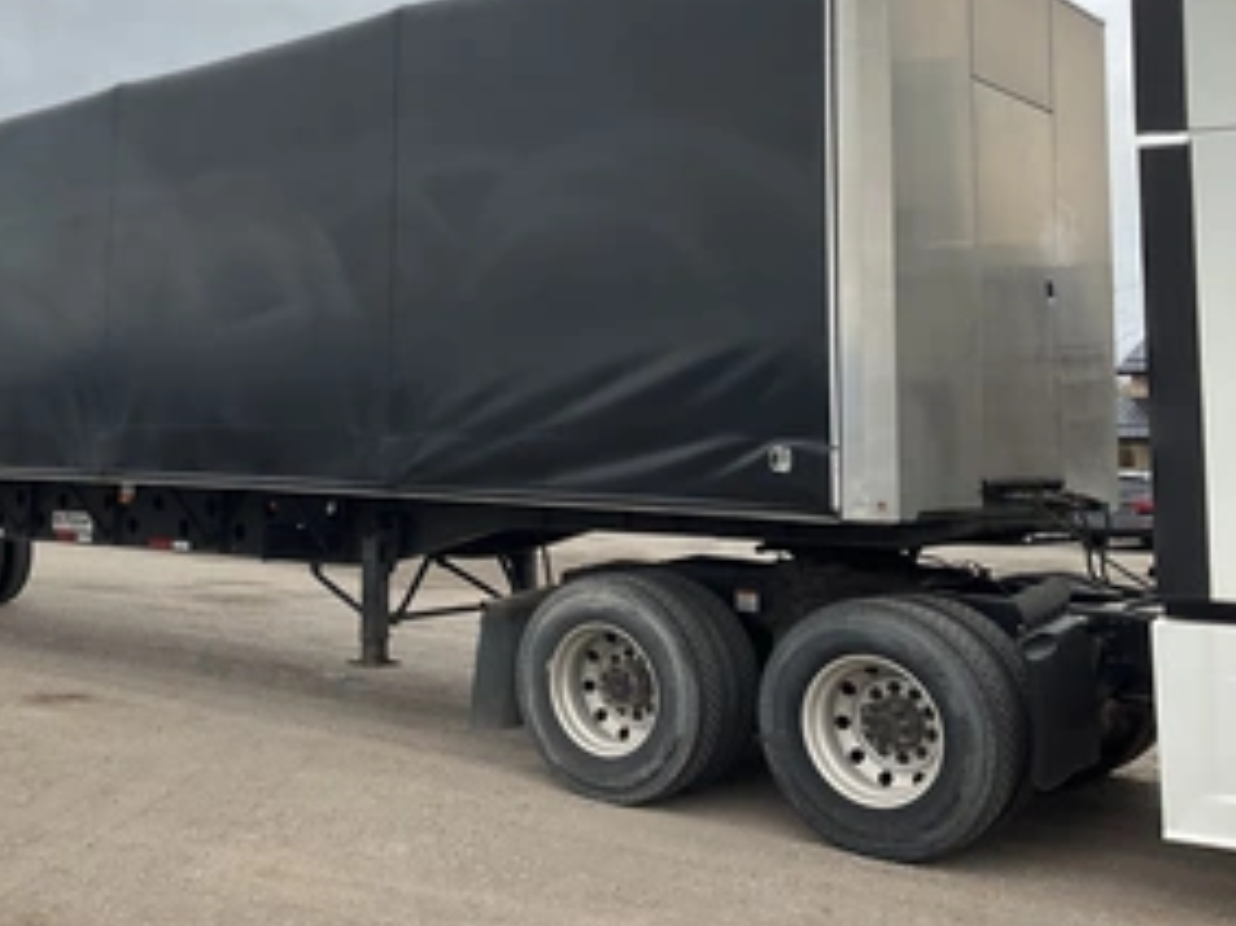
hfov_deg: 44.8
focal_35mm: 41
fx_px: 1463
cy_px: 275
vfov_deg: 34.6
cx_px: 371
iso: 25
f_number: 1.8
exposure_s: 1/1015
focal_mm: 3
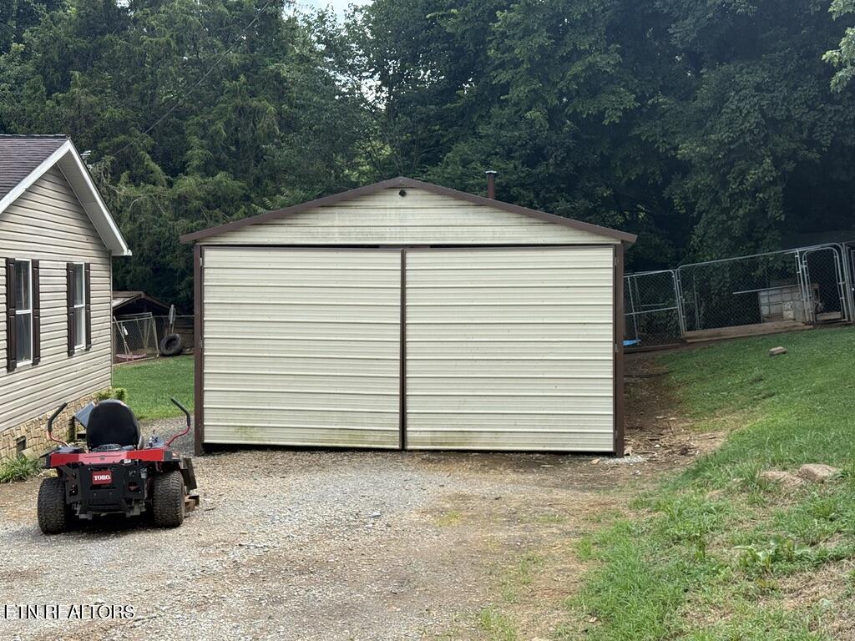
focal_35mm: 48
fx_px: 1186
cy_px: 320
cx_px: 428
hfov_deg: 39.7
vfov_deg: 30.3
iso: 80
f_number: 1.78
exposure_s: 1/1883
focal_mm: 6.76
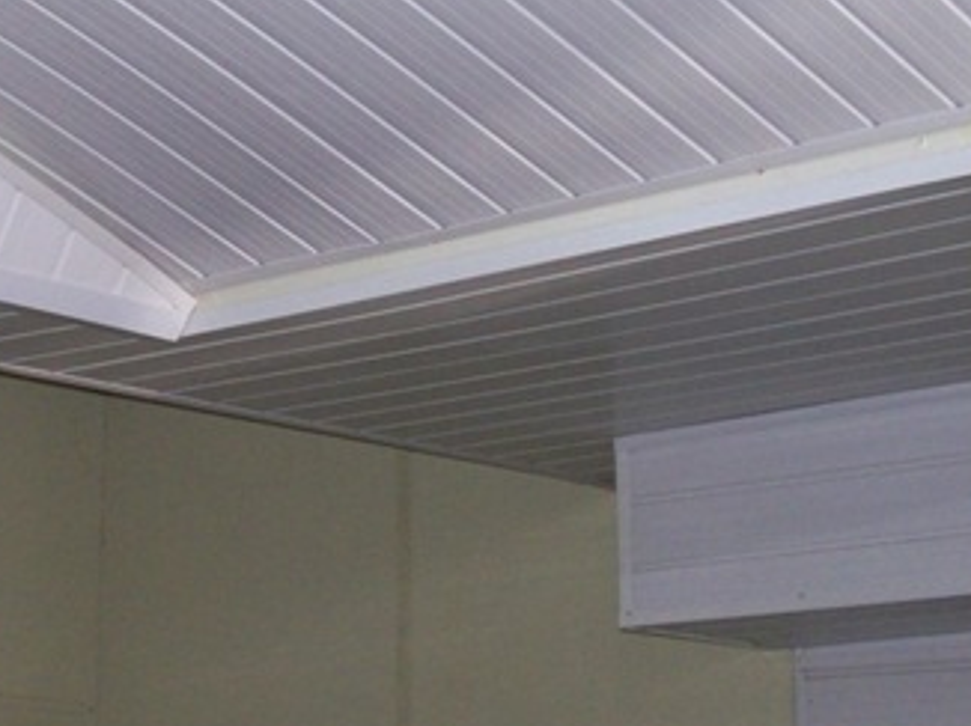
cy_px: 247
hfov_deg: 17.8
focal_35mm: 110
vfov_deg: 13.4
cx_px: 241
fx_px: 3083
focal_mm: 9.4
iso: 200
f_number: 3.4
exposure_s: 1/84.5
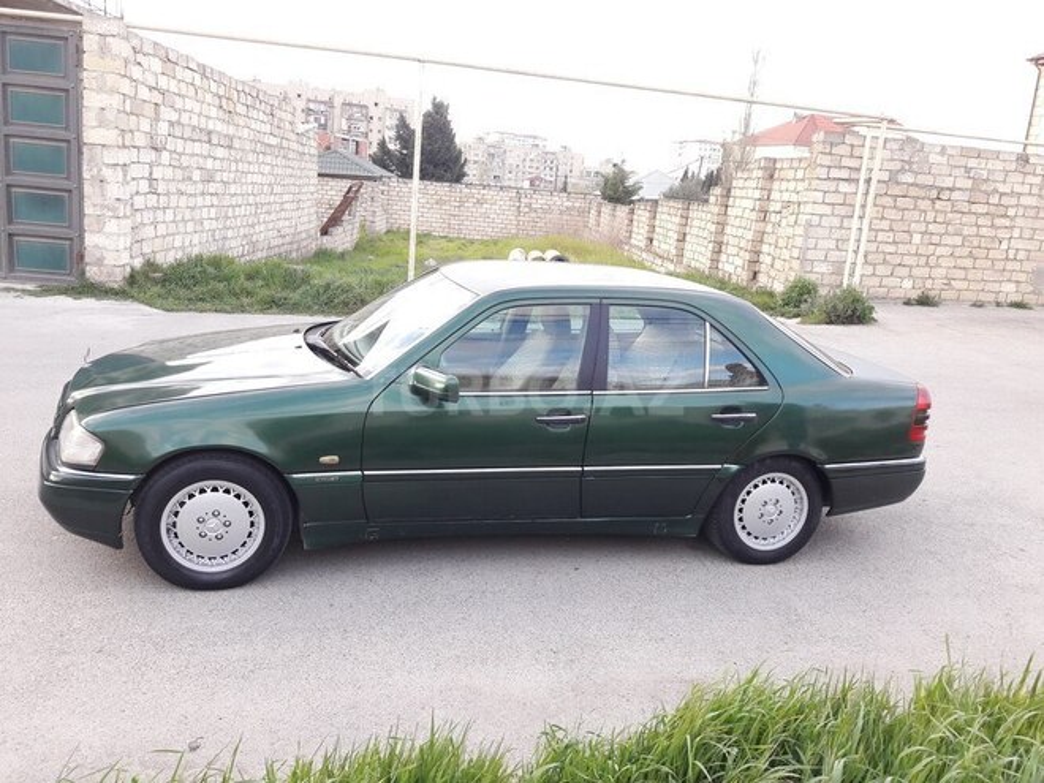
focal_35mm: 28
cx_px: 522
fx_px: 844
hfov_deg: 63.4
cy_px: 392
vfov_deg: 49.7
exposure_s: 1/100
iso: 64
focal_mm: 3.7
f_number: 1.9
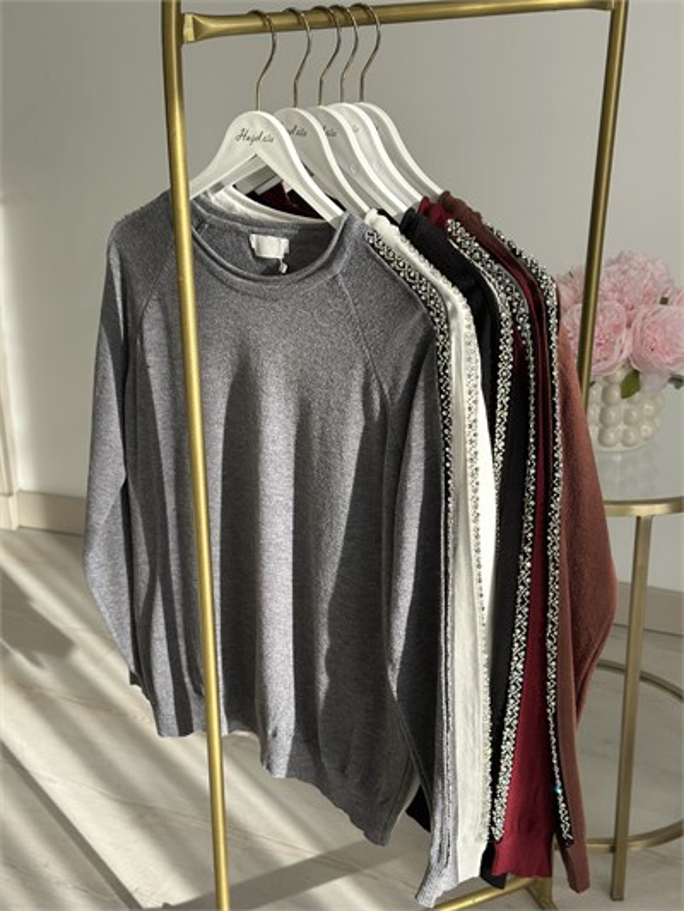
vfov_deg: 39.6
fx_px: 1264
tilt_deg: -22.9
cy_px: 456
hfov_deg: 30.3
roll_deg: +0.8
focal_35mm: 48
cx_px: 342
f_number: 1.78
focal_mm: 6.86
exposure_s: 1/676
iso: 80
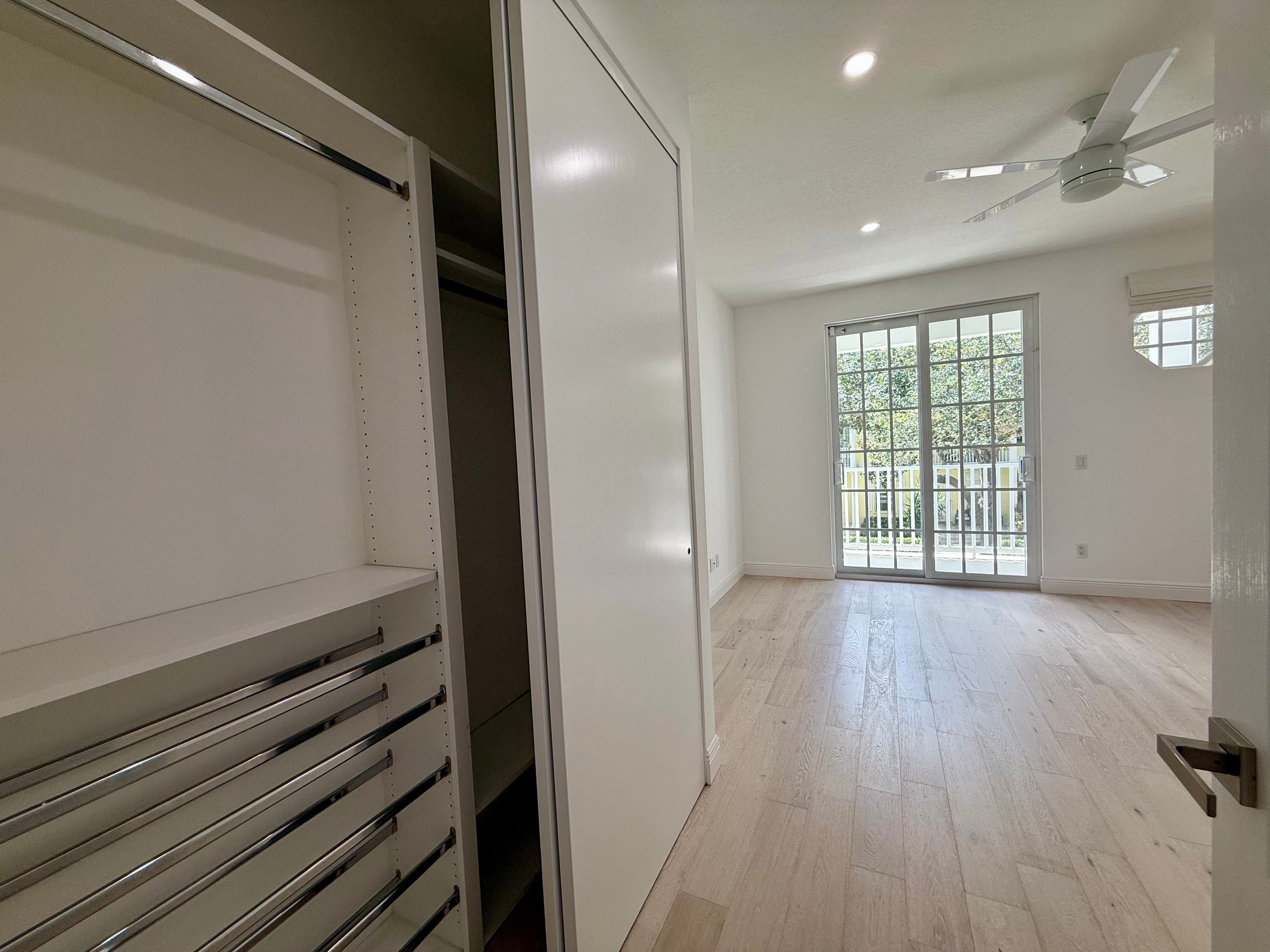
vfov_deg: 85.7
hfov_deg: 102.1
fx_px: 514
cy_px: 476
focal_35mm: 14
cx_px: 635
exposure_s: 1/211
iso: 50
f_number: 2.2
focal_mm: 2.22
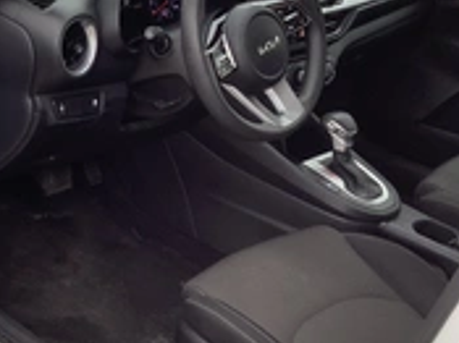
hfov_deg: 25.3
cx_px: -52
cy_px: 157
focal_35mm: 71
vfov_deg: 20.7
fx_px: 941
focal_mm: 3.3
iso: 50
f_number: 2.4
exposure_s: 1/120
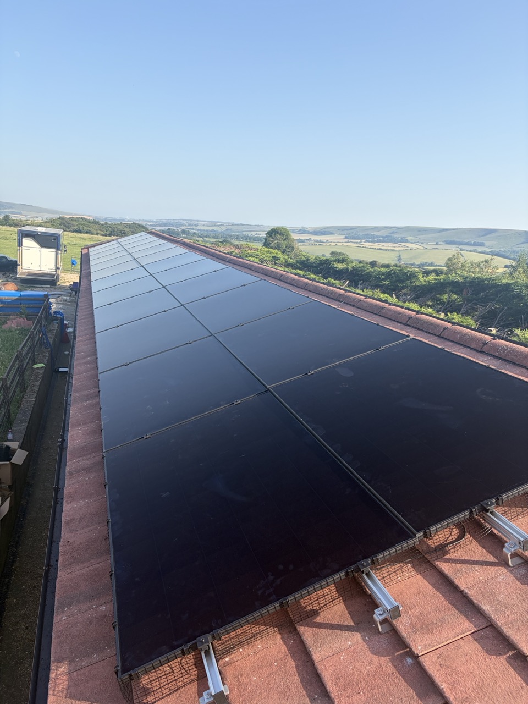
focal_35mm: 26
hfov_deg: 53.1
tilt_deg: -13.9
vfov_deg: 67.3
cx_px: 264
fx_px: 529
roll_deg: -4.0
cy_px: 352
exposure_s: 1/1706
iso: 50
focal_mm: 5.96
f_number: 1.6
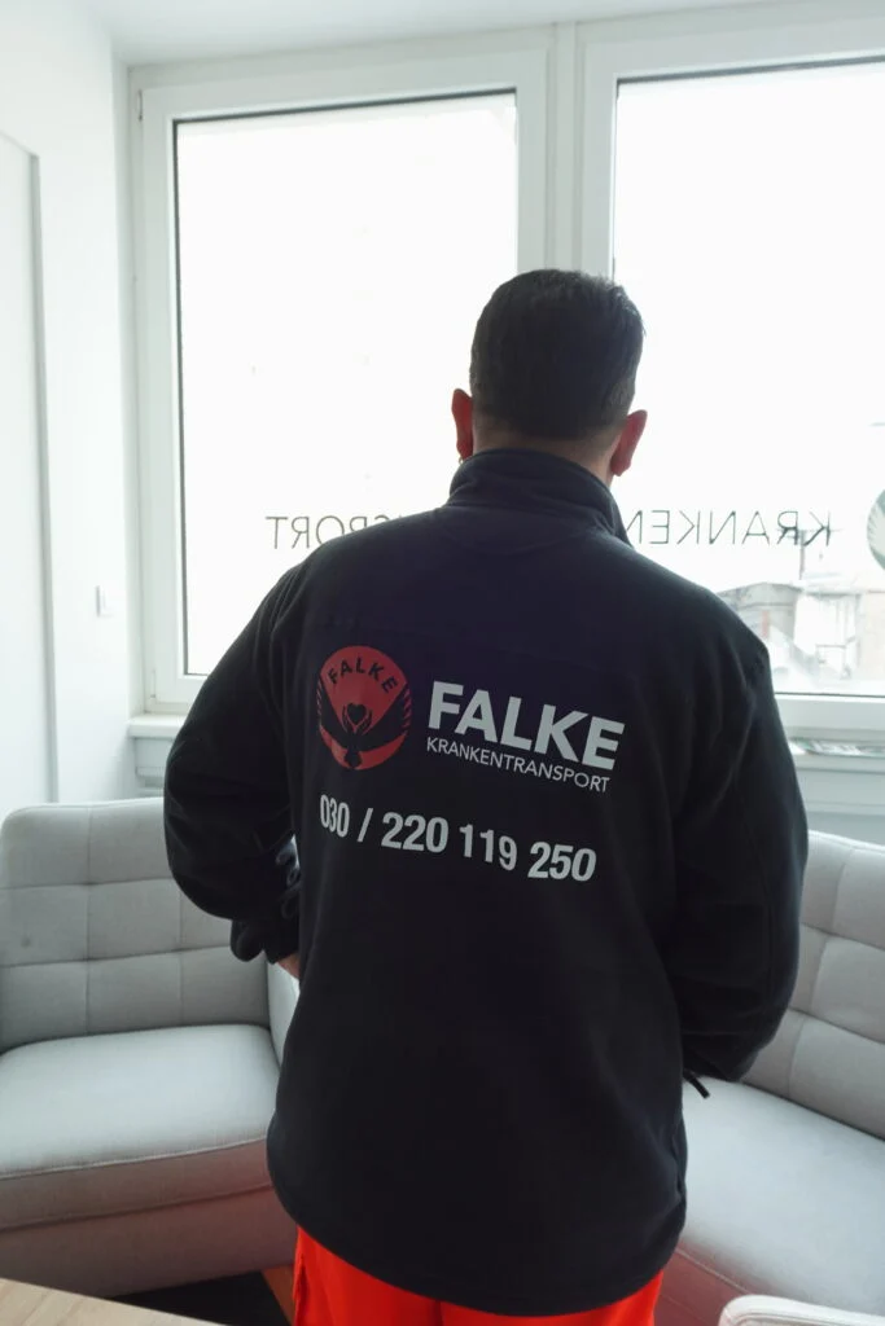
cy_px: 663
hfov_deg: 49.6
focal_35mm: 26
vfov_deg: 69.4
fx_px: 958
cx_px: 442
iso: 160
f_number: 3.2
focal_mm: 9.81
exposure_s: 1/60
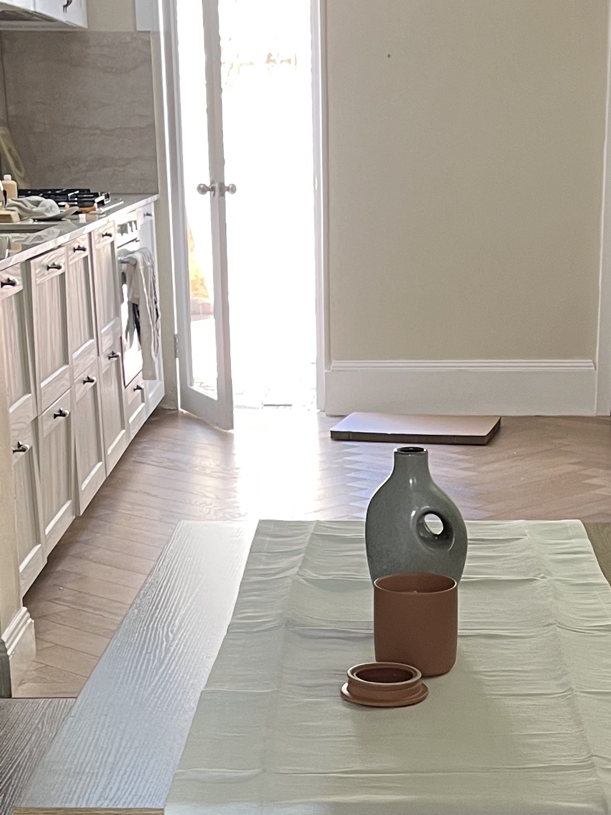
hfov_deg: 20.1
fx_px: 1718
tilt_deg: -21.4
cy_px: 745
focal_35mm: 73
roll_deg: +0.7
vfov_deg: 25.8
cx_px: 429
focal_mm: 5.1
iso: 125
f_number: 1.6
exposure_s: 1/66
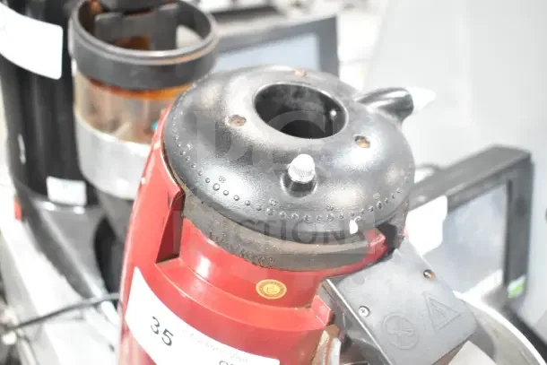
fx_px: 570
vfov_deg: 35.5
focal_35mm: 38
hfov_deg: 51.3
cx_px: 274
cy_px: 182
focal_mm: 25
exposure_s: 1/40
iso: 2000
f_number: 4
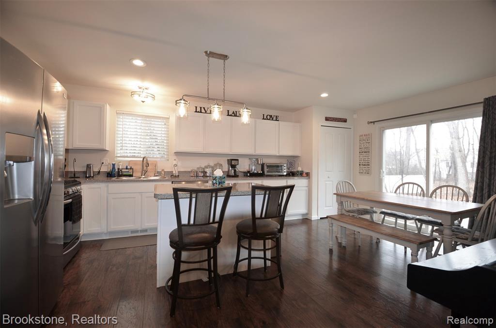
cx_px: 248
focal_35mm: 15
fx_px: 206
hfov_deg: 100.5
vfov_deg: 77.1
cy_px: 164
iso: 500
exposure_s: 1/60
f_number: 3.5
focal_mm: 10
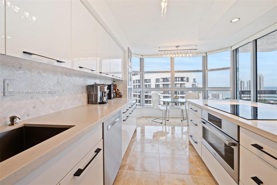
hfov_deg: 104.2
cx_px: 138
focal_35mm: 14
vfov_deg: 81.2
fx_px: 108
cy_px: 92
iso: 200
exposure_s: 1/20
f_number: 8
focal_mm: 14
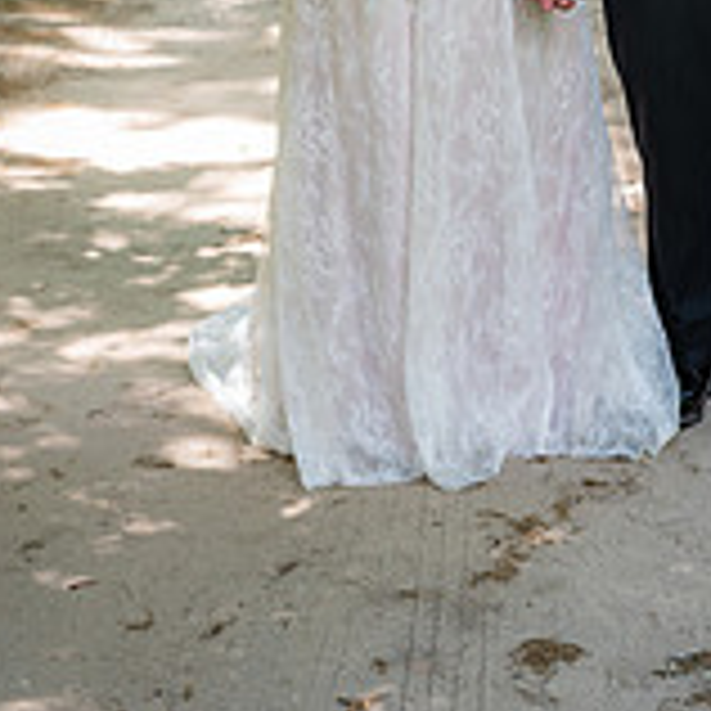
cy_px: -288
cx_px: 468
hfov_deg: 15.9
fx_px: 2533
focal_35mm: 109
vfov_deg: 15.0
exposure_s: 1/160
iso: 200
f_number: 4
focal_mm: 45
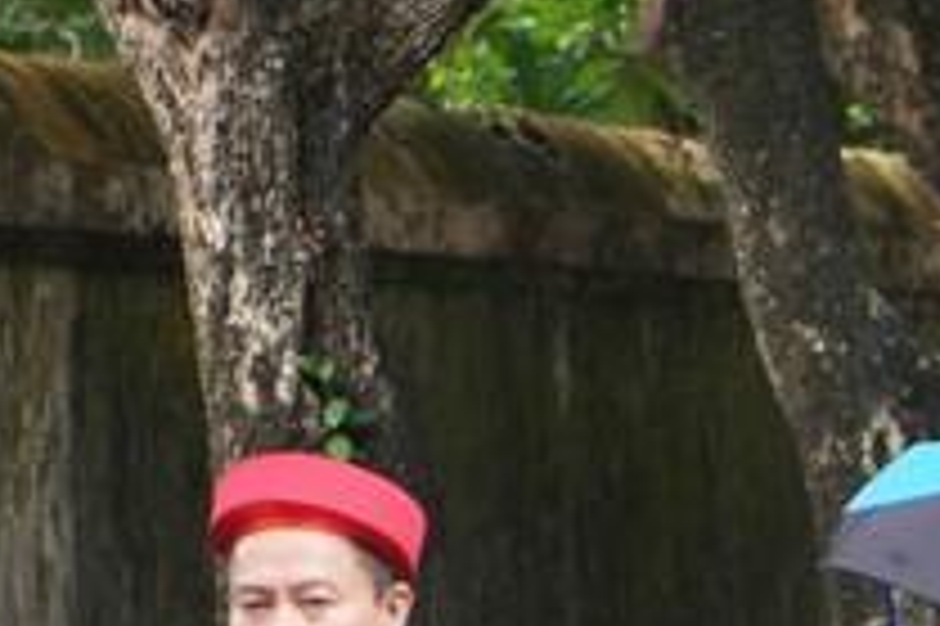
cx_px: 1759
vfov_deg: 1.4
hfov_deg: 2.1
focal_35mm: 970
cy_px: 957
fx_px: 25318
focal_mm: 135
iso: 500
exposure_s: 1/250
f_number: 5.6
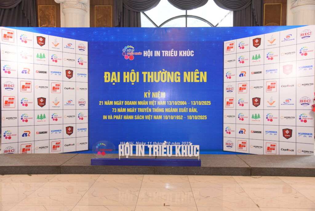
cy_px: 106
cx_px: 158
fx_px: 298
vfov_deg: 38.9
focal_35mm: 34
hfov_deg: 55.8
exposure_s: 1/60
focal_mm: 34
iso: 1600
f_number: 6.3
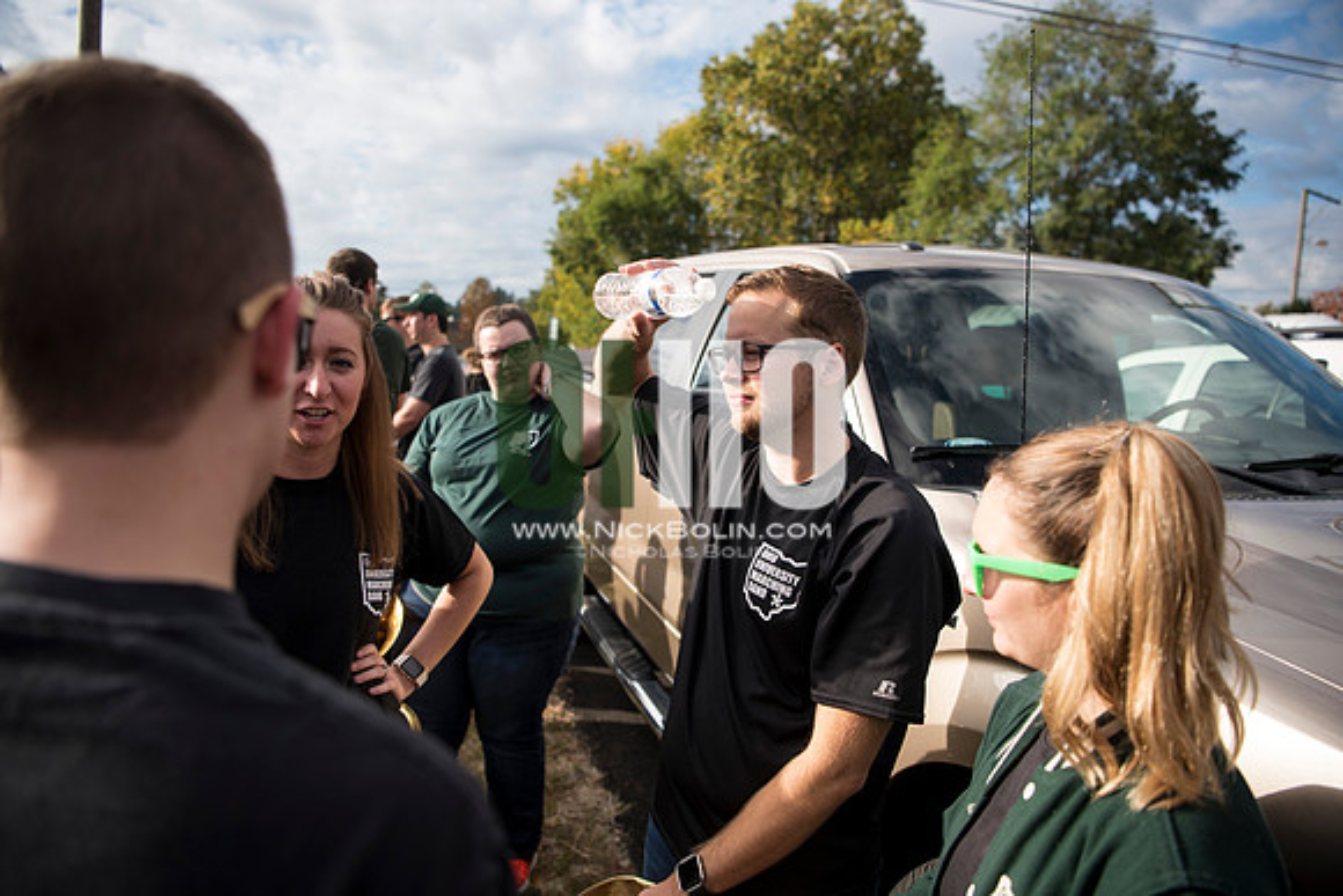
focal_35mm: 24
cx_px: 672
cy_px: 448
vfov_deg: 53.2
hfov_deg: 73.7
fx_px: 896
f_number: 2.8
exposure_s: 1/2000
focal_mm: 24
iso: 250
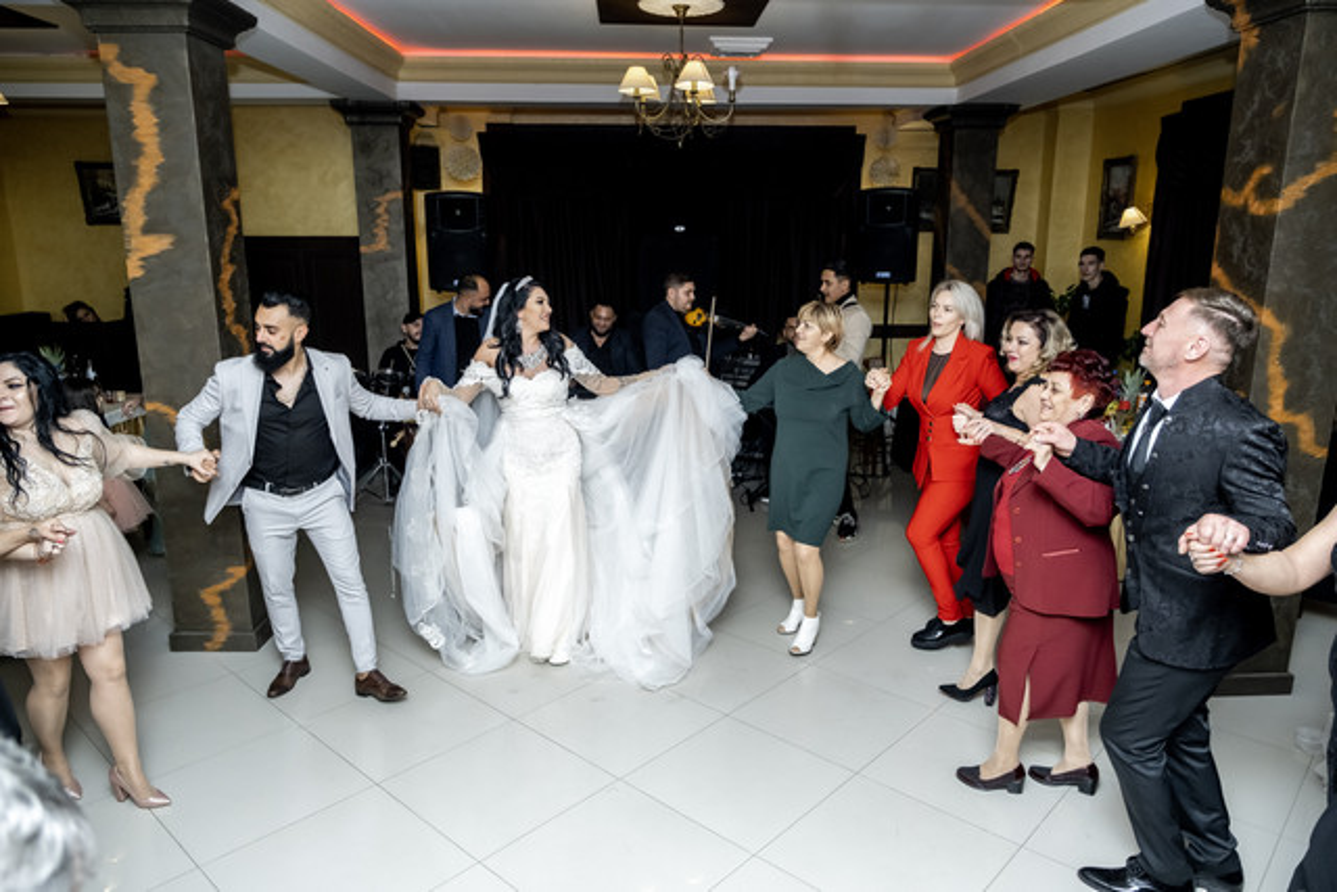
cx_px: 668
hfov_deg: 73.7
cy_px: 446
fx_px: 891
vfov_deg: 53.2
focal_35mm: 24
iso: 800
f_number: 2.8
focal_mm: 16
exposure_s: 1/160
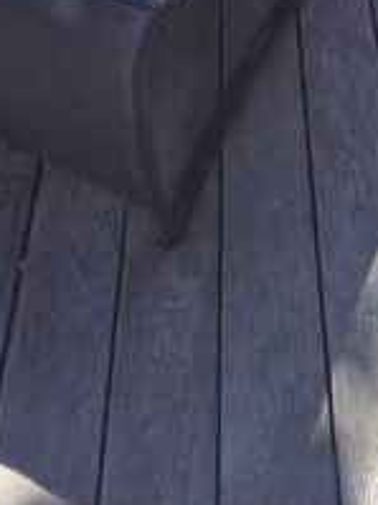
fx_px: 977
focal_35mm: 67
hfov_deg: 21.2
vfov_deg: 14.4
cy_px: -764
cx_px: 375
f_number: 2.2
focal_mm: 2.2
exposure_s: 1/1824
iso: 50
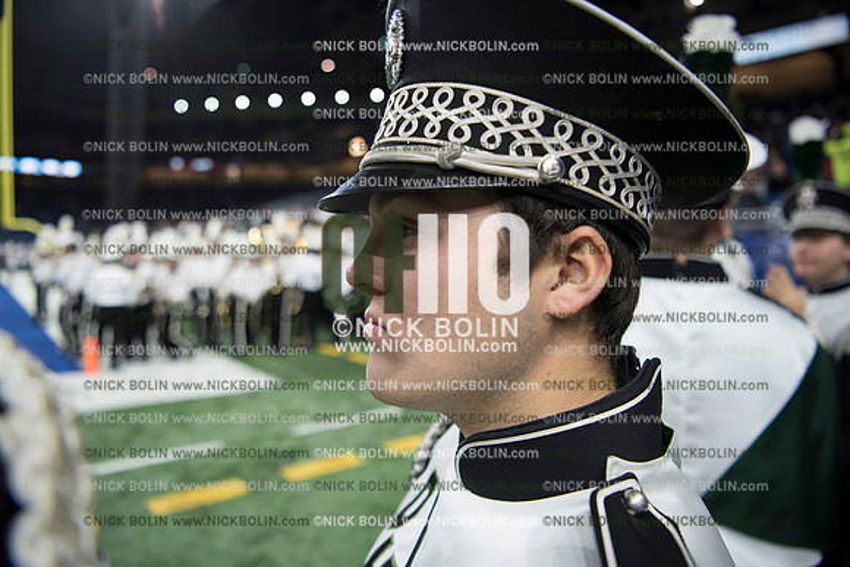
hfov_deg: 73.7
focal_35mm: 24
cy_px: 284
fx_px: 567
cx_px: 425
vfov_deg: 53.2
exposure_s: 1/800
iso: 1250
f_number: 2.8
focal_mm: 24
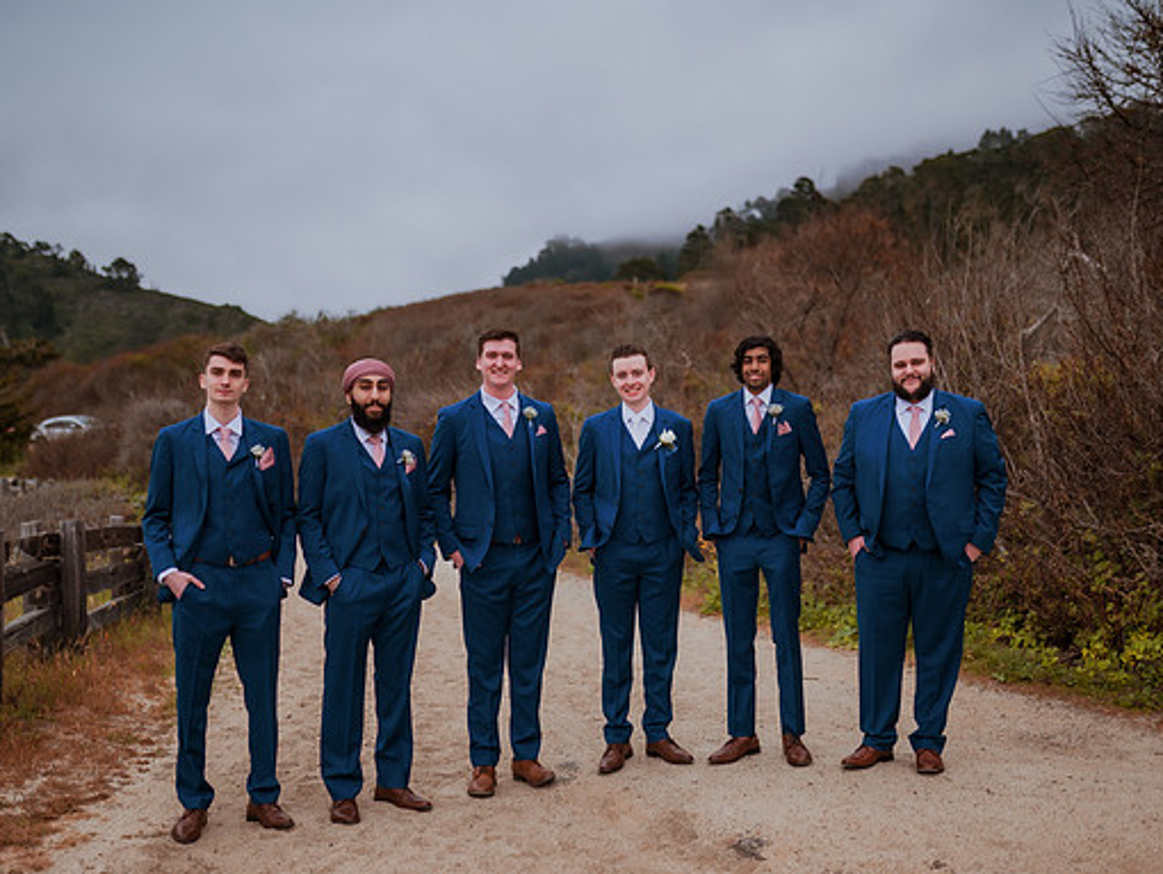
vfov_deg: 36.0
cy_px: 453
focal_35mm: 40
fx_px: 1345
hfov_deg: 46.7
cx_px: 619
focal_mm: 35
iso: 400
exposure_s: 1/6400
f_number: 1.4
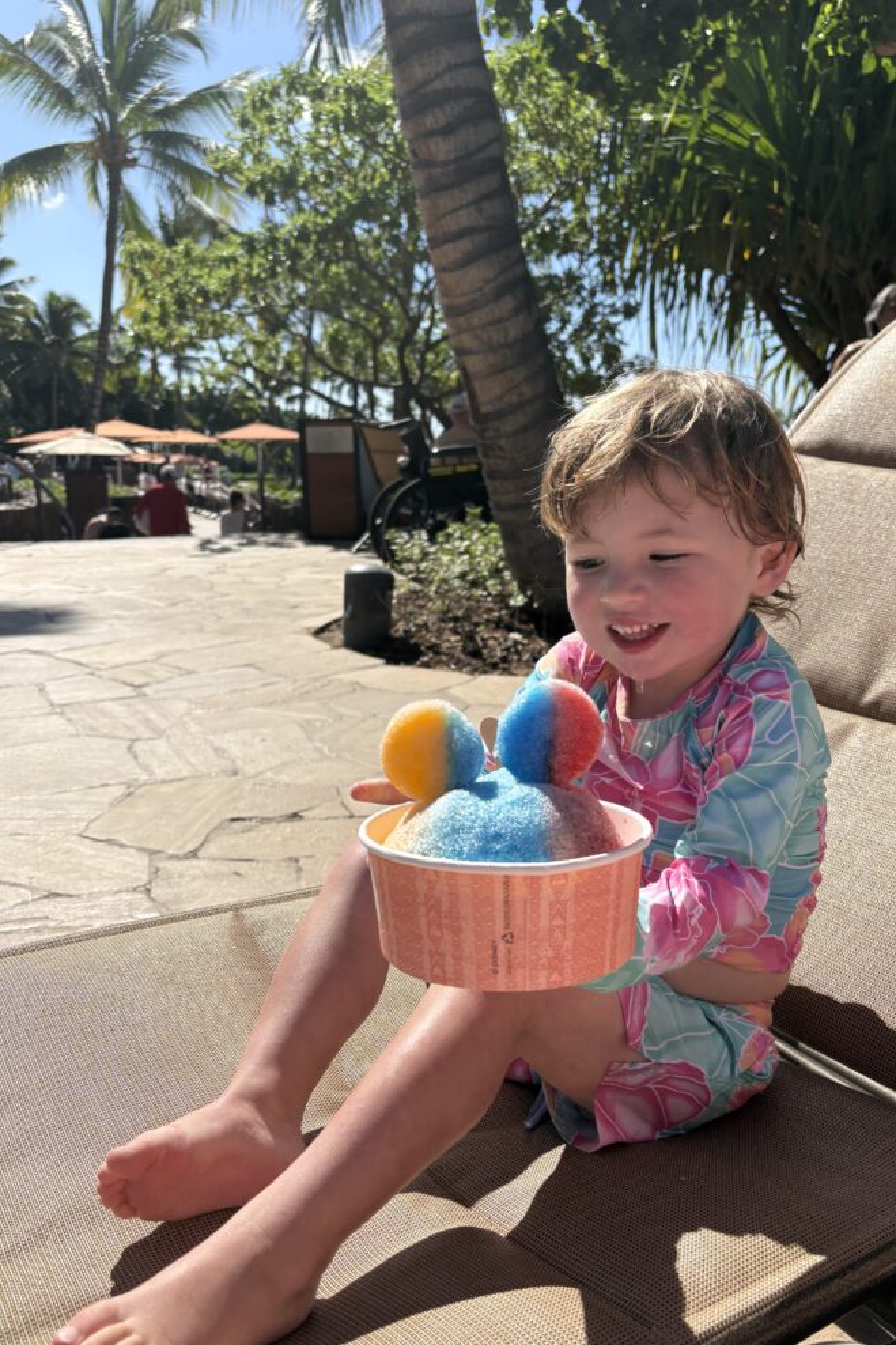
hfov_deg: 46.4
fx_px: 1046
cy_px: 684
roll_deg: -0.7
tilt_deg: -12.0
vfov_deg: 65.5
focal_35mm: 28
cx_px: 480
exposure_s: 1/3831
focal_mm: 5.96
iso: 50
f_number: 1.6
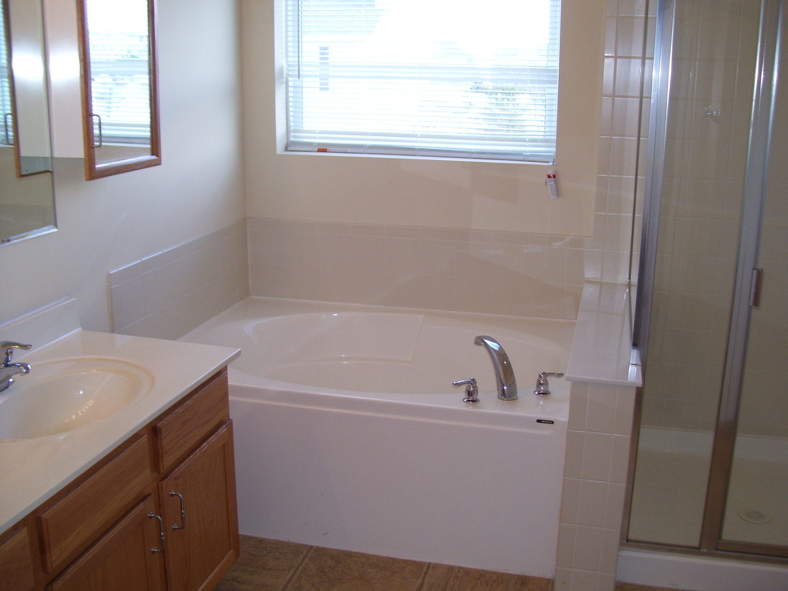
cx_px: 394
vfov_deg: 38.7
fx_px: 842
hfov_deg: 50.1
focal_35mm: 37
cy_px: 296
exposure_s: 1/60
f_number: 2.7
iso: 80
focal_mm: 6
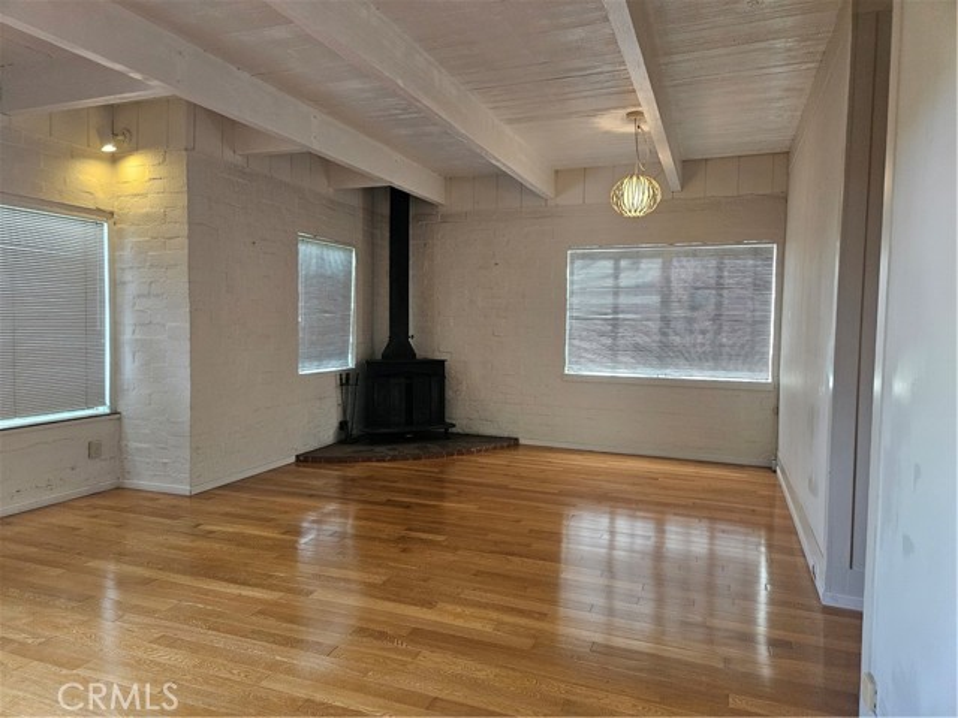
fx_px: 637
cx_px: 479
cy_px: 359
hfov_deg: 73.9
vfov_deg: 58.9
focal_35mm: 23
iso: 500
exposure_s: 1/120
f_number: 1.8
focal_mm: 5.4
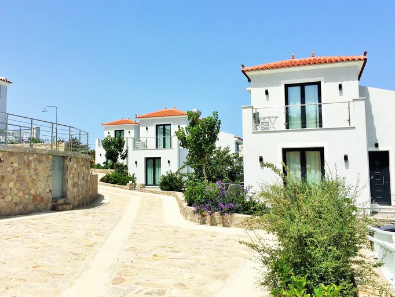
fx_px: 388
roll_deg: -1.5
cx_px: 177
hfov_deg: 53.8
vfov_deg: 41.8
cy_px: 143
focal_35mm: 34
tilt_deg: +6.7
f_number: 2.2
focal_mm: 4.15
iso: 32
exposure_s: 1/3968
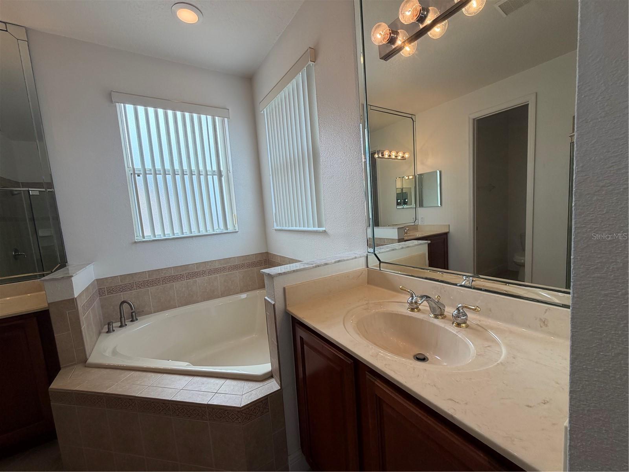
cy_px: 236
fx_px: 254
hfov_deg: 102.1
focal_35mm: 14
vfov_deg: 85.7
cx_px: 314
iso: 64
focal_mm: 2.22
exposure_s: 1/120
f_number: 2.2
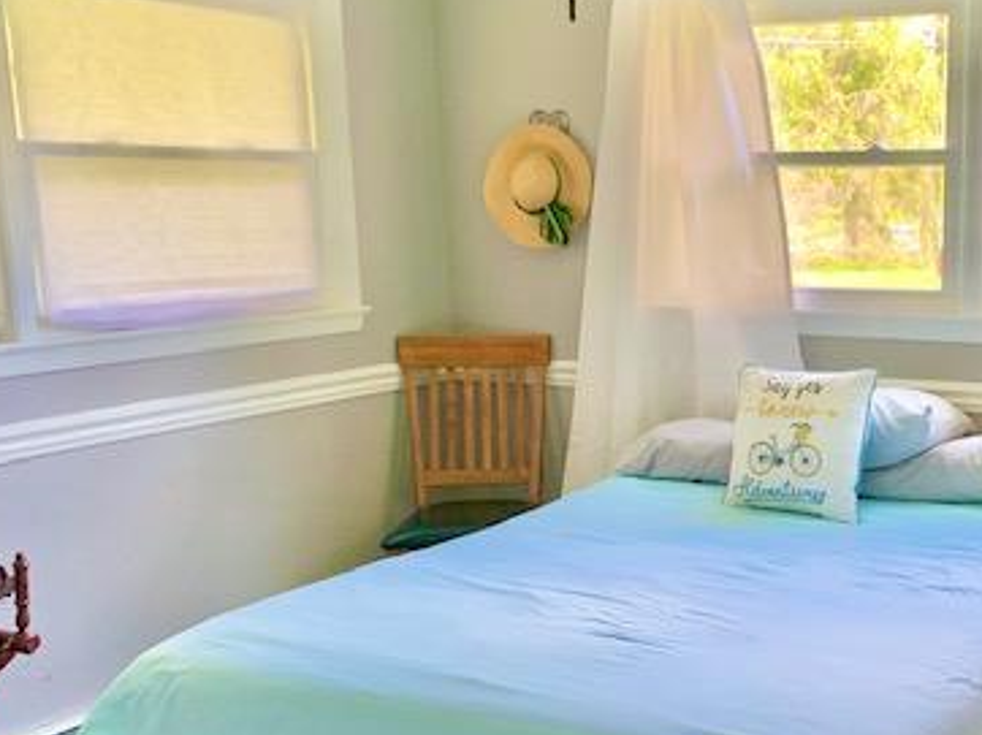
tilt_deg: -10.5
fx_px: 1304
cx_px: 833
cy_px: 461
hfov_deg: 39.1
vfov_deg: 31.3
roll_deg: +0.4
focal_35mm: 46
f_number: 1.8
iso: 100
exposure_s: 1/107
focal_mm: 4.25
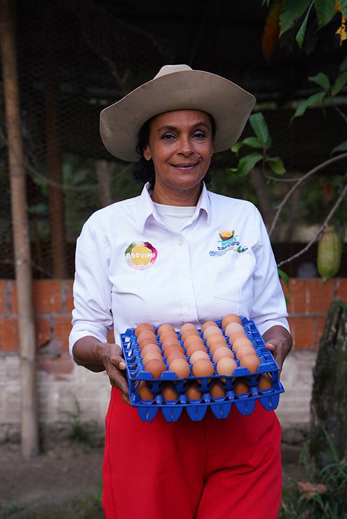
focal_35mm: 85
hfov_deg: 16.1
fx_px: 1228
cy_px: 260
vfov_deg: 23.9
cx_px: 174
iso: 400
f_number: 5.6
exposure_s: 1/200
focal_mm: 85
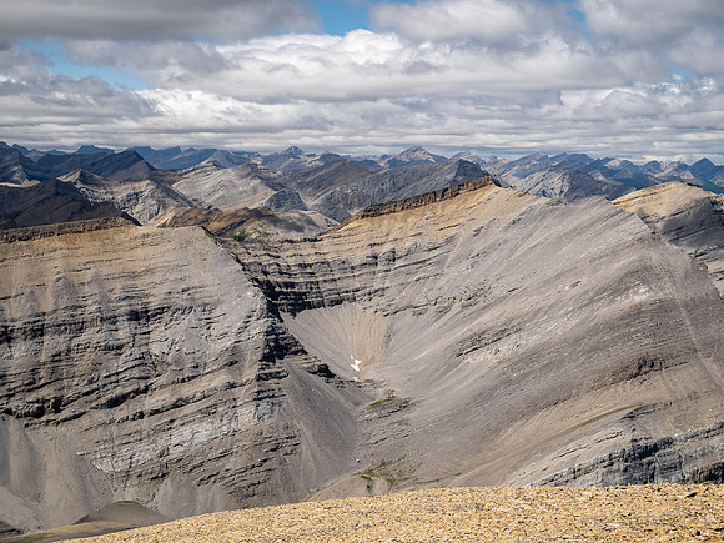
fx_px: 1339
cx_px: 362
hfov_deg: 30.3
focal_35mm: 64
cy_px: 272
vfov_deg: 22.9
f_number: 8
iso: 200
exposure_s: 1/400
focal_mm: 32
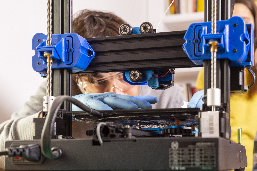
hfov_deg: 39.6
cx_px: 128
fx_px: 357
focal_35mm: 50
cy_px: 86
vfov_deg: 27.0
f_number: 5.6
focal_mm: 50
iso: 400
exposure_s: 1/100
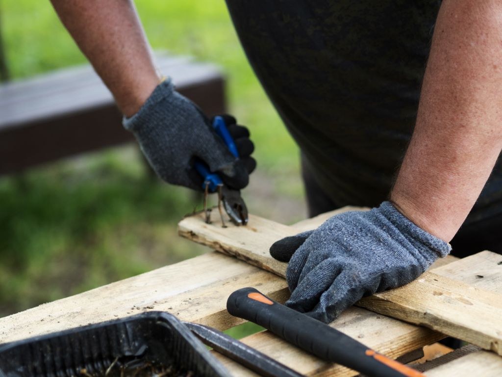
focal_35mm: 90
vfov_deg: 16.4
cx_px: 251
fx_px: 1305
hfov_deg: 21.8
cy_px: 188
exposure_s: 1/1250
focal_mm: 45
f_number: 1.8
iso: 400
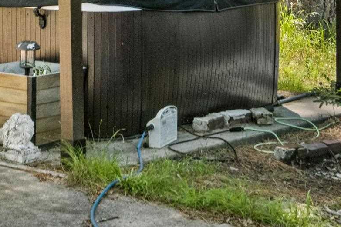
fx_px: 1089
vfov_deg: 11.5
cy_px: -106
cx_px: 145
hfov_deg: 17.8
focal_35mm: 115
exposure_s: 1/125
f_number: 7.1
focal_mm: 24
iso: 400
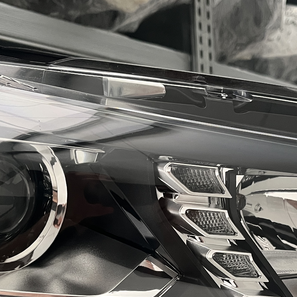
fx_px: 660
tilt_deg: -4.3
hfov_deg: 25.3
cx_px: 180
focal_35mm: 68
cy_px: 258
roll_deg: +2.8
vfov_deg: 24.7
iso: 250
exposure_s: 1/60
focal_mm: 5.1
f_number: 1.6
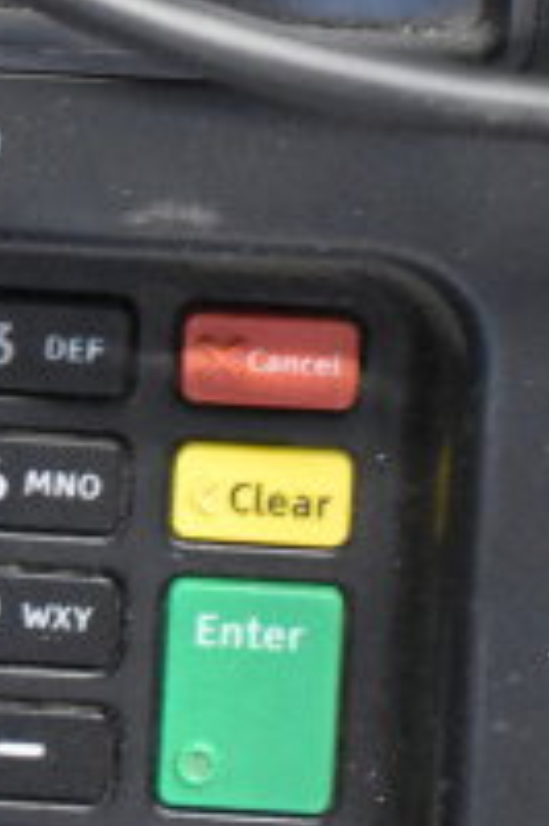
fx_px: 4566
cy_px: -407
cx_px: 8
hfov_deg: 6.9
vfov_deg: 10.0
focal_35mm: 199
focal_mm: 29
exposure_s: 1/50
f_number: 4.2
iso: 7200
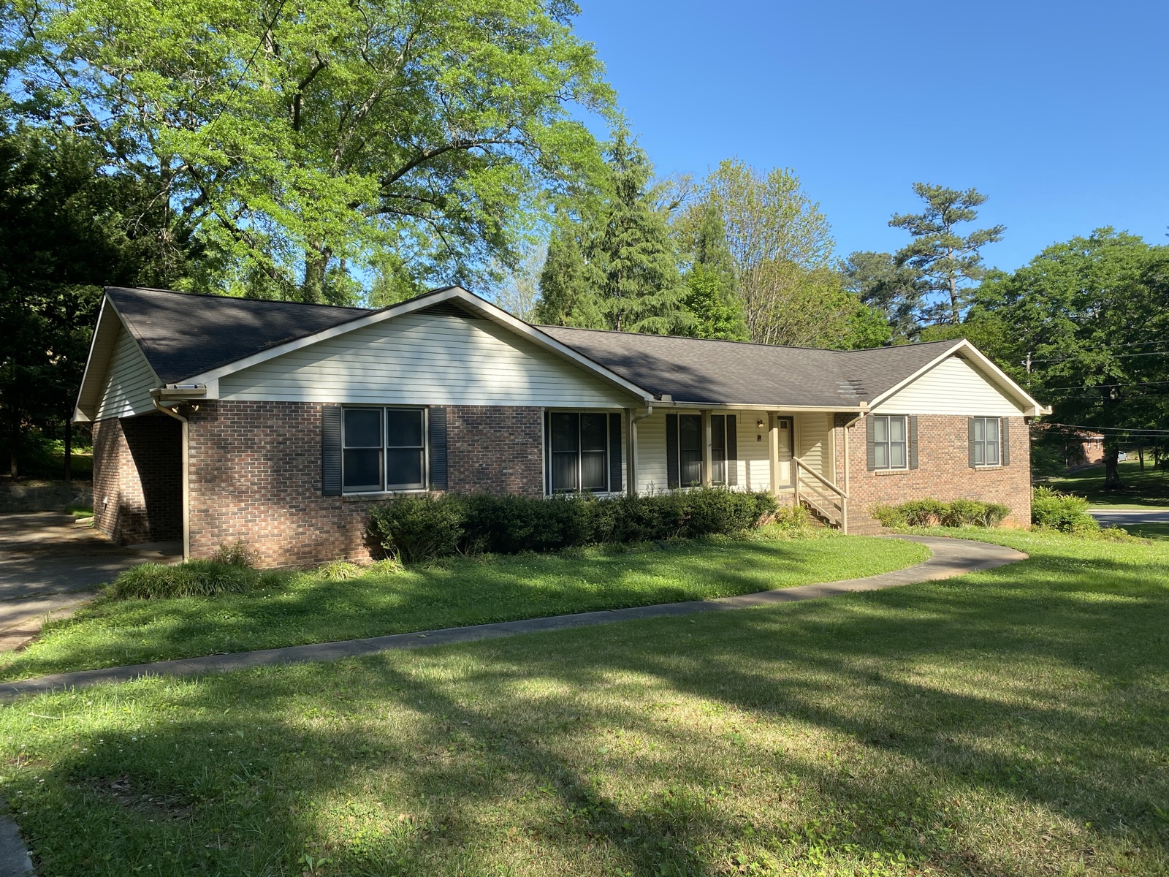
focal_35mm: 26
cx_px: 584
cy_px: 438
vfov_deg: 53.1
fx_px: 878
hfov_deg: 67.3
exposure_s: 1/1016
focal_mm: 4.25
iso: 32
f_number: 1.8
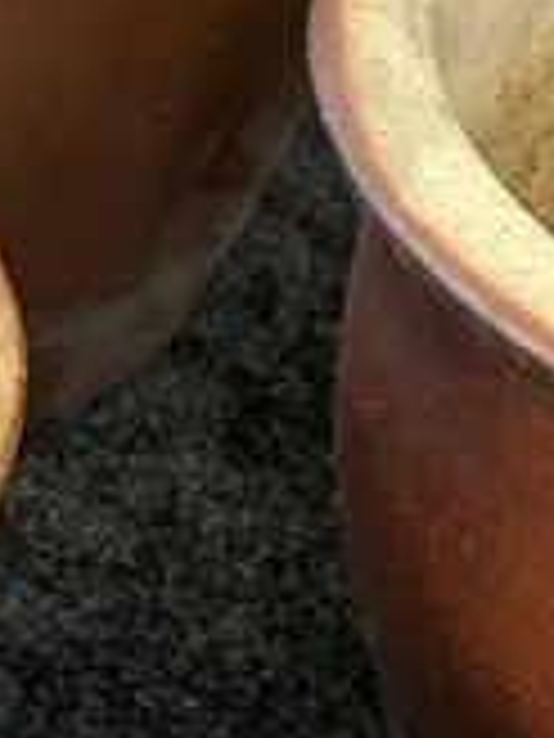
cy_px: 454
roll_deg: -4.5
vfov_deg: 13.2
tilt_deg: -40.5
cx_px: 99
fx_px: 3201
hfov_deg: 9.9
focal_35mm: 150
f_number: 1.78
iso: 320
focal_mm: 6.86
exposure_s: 1/50
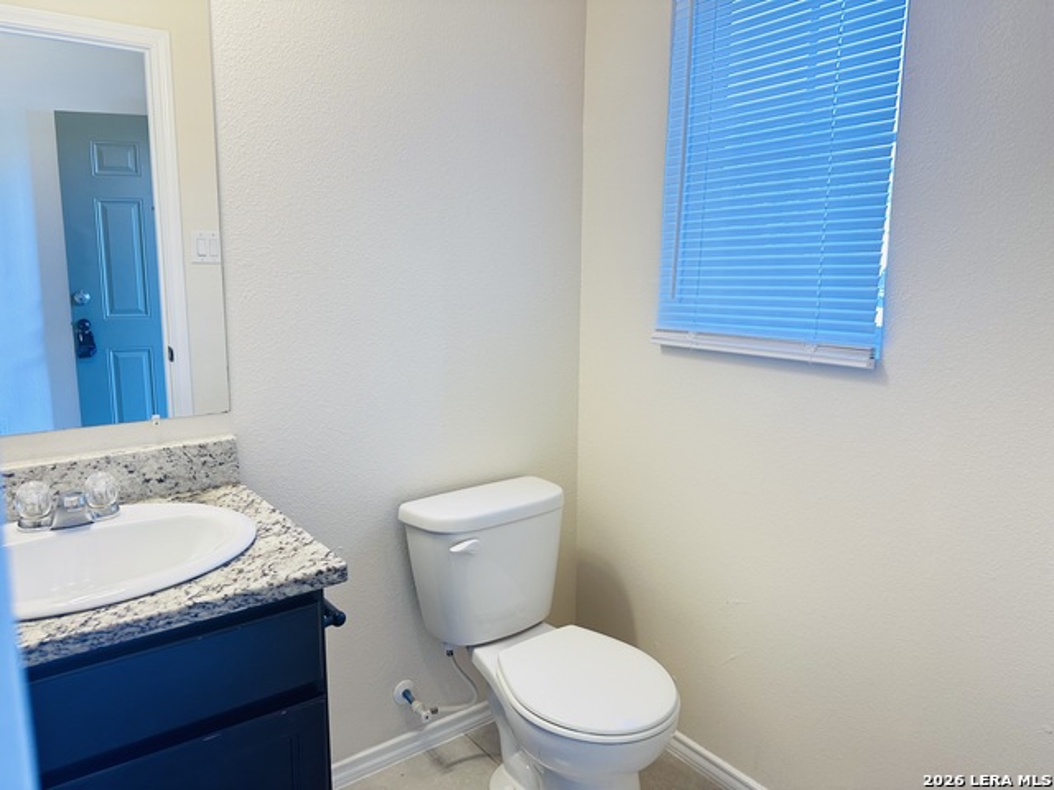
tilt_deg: -9.0
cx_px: 527
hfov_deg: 71.6
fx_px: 731
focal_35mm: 24
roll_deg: -0.1
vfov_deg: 56.8
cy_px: 395
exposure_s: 1/60
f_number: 1.78
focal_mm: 6.86
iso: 125
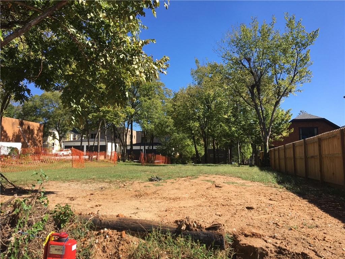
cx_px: 172
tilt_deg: +7.1
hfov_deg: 61.7
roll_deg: -0.5
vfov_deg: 48.2
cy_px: 130
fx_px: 289
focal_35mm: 29
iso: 25
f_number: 2.2
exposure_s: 1/938
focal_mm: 4.15
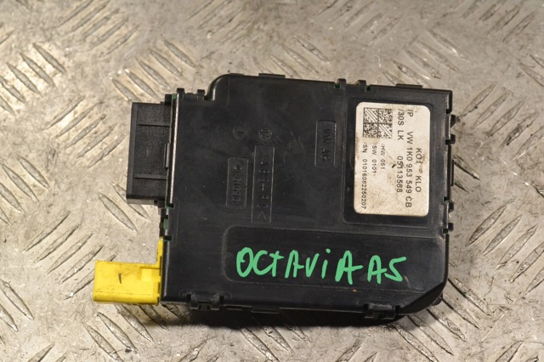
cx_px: 272
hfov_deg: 29.9
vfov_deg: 20.1
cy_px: 181
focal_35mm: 68
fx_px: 1019
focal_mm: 45
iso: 3200
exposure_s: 1/320
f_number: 10
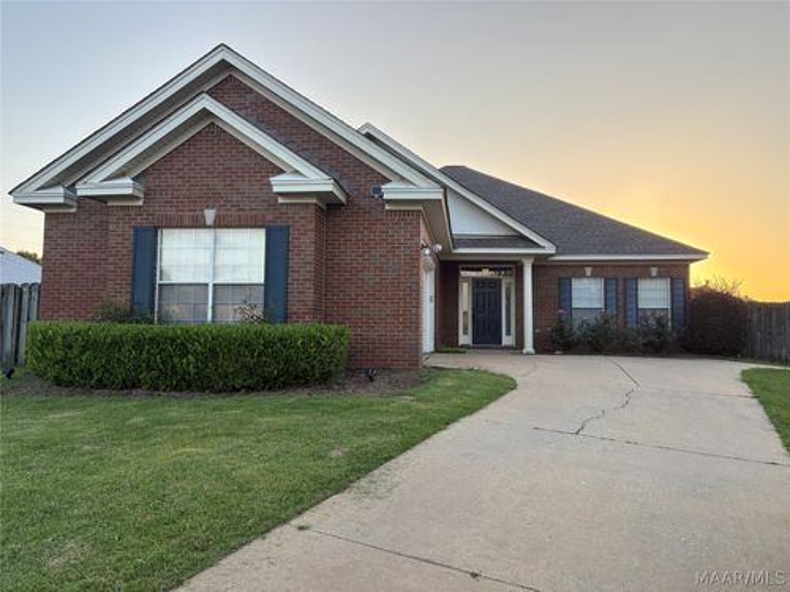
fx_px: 593
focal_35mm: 26
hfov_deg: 67.3
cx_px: 395
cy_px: 296
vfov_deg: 53.1
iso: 64
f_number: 1.6
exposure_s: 1/438
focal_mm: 5.96
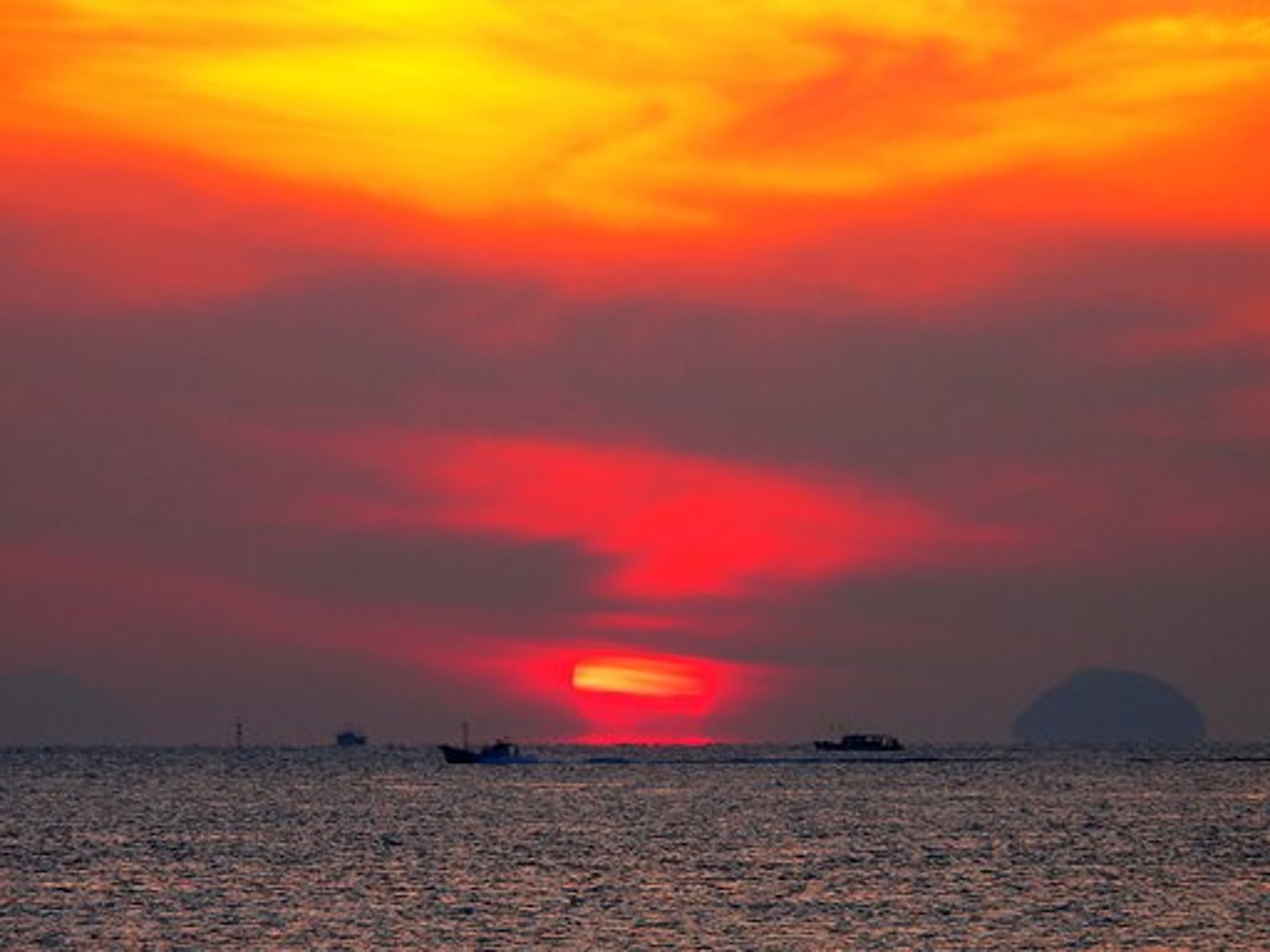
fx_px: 15409
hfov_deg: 4.7
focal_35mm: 420
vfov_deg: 3.5
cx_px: 635
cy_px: 476
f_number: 7.1
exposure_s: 1/40
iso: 100
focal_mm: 88.8
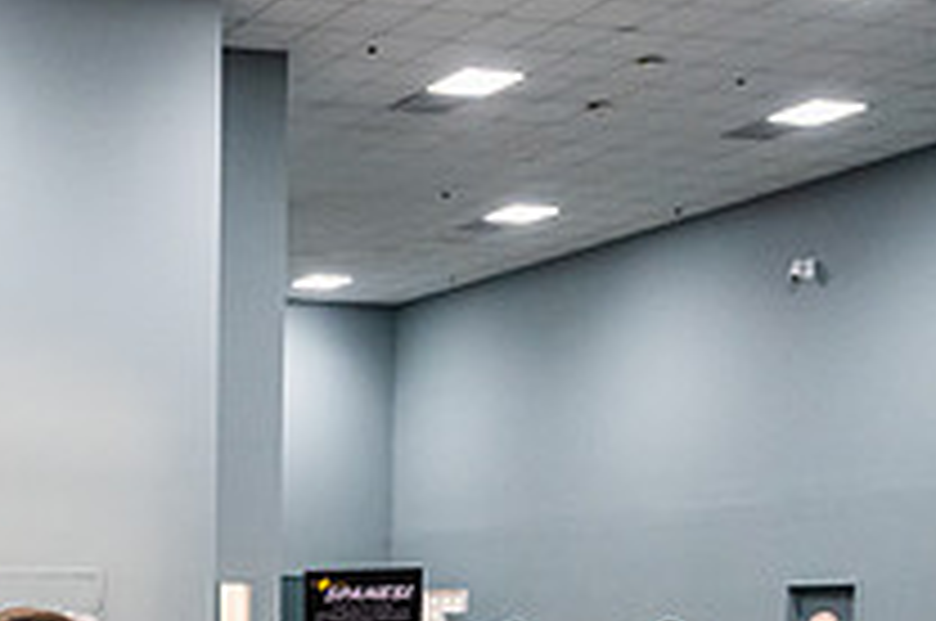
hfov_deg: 26.3
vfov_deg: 18.0
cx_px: -135
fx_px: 1817
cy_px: 819
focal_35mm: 70
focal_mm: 24
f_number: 4
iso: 6400
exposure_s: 1/200
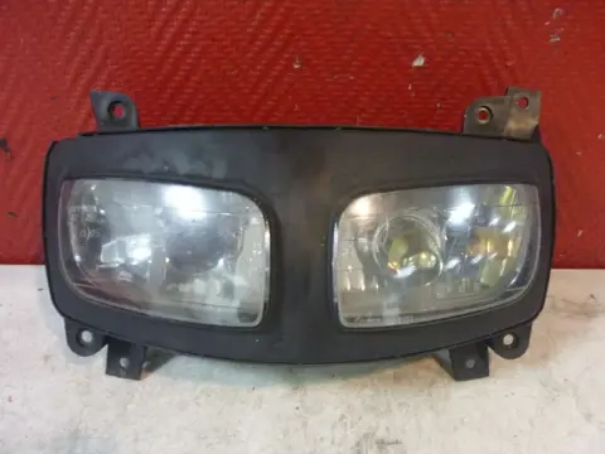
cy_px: 227
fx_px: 577
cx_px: 302
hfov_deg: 55.4
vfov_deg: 42.9
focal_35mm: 33
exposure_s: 1/8
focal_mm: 5.5
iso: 400
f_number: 2.8
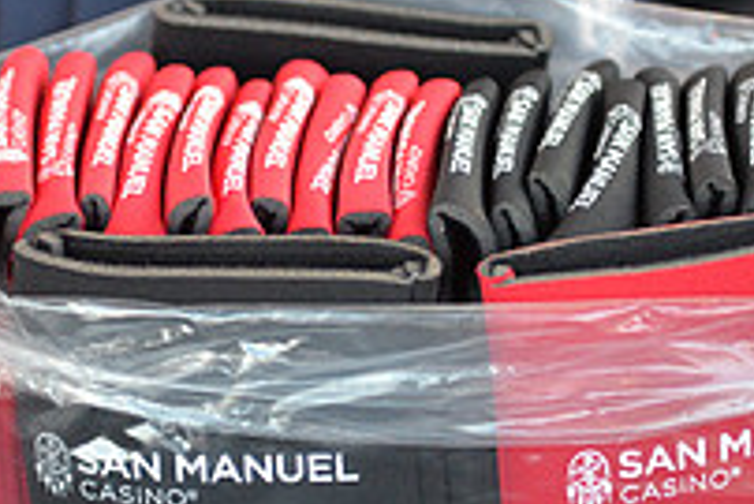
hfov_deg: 10.2
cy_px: 192
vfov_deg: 6.8
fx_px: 4213
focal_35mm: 201
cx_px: 254
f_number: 2.8
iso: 3200
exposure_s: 1/1000
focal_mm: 70
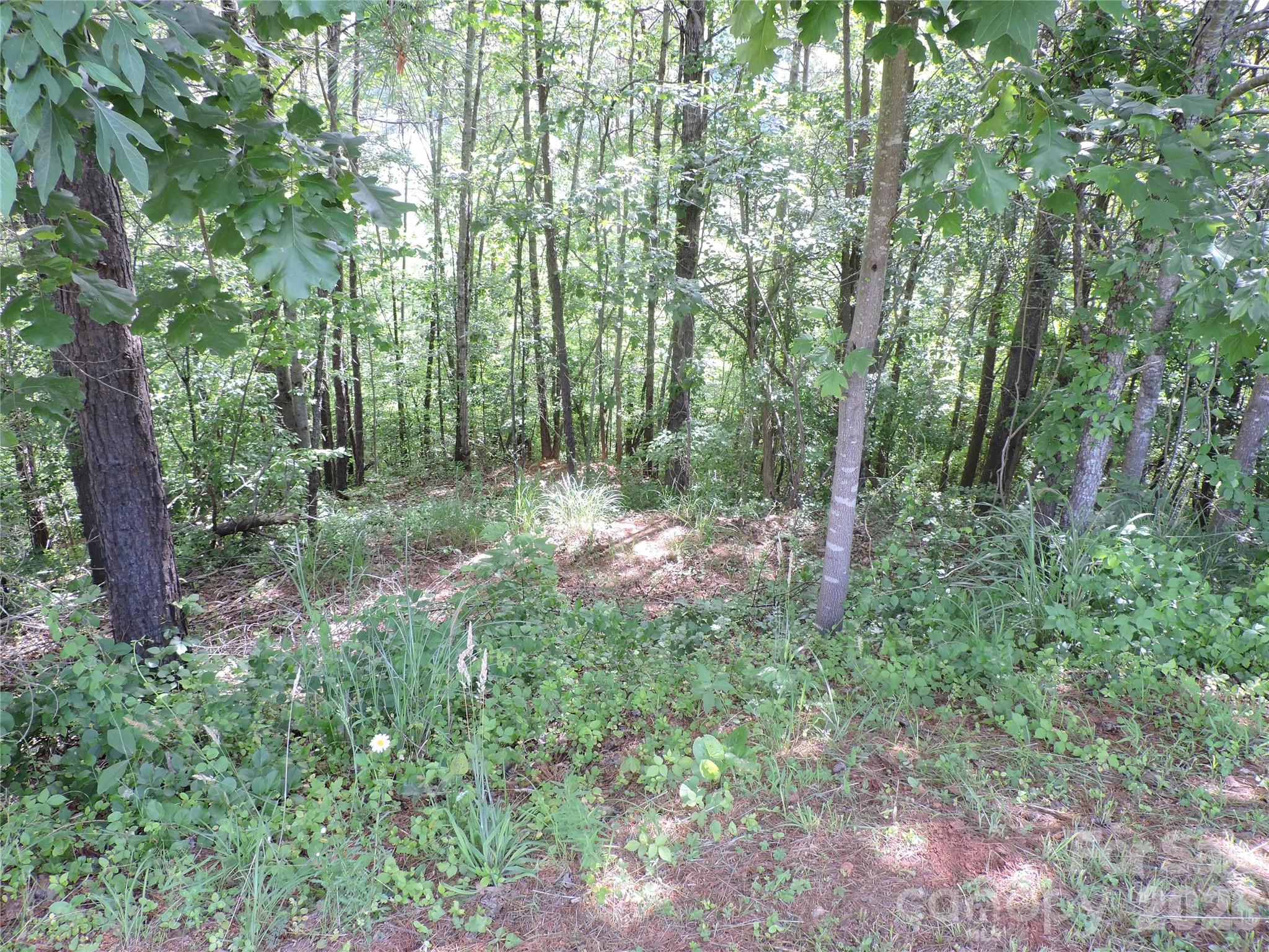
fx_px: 880
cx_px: 634
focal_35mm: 24
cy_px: 476
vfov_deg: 56.8
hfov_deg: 71.6
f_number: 3
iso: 100
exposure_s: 1/40
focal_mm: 4.3
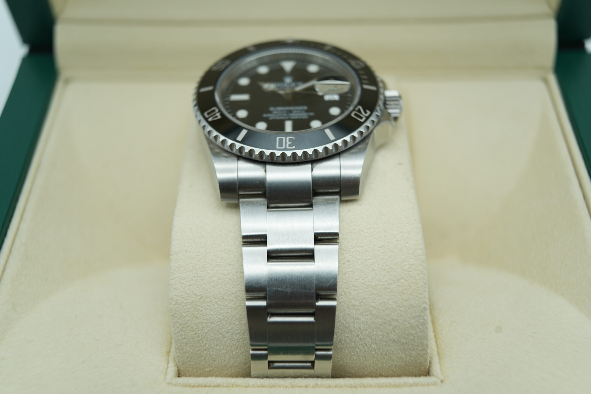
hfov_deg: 54.4
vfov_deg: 37.9
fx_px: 575
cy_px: 197
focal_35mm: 35
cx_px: 296
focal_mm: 35
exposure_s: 1/250
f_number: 5
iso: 400
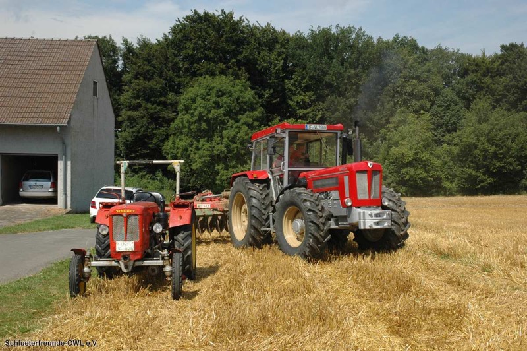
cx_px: 264
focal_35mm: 46
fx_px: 680
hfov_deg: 42.4
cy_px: 176
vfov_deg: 28.9
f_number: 10
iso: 400
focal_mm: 31
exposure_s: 1/400
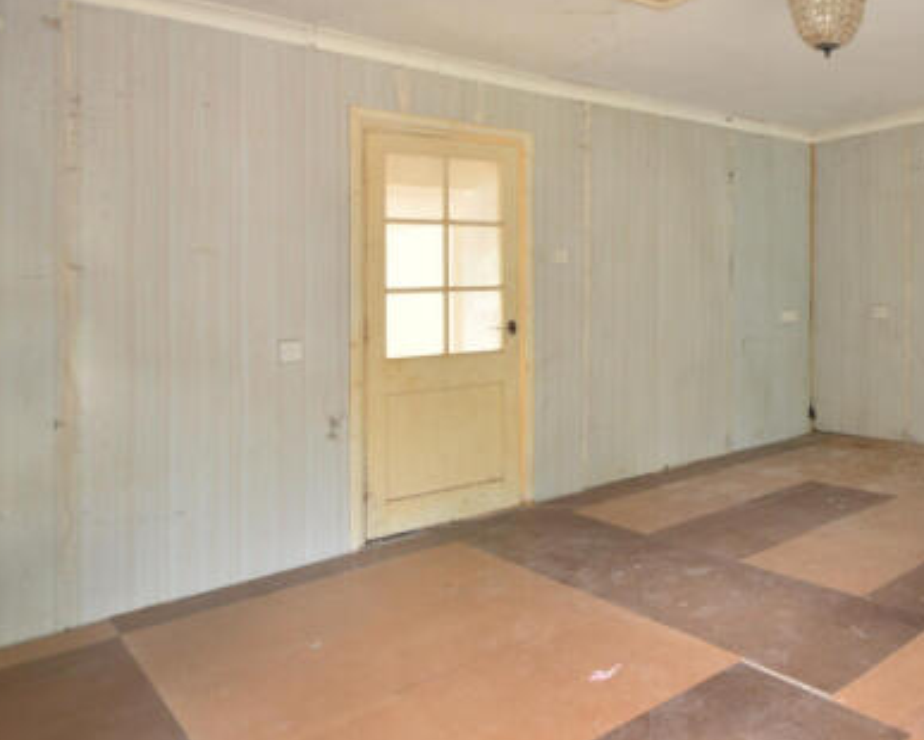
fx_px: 750
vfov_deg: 52.3
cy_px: 306
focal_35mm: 27
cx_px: 764
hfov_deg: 57.6
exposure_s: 1/5
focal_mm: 11.5
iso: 200
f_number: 5.6
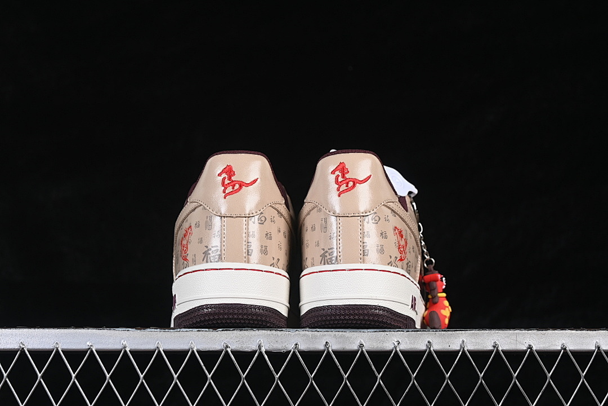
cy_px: 203
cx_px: 304
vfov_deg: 18.2
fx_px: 1267
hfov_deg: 27.0
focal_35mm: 75
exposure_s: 1/60
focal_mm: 50
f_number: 7.1
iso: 160
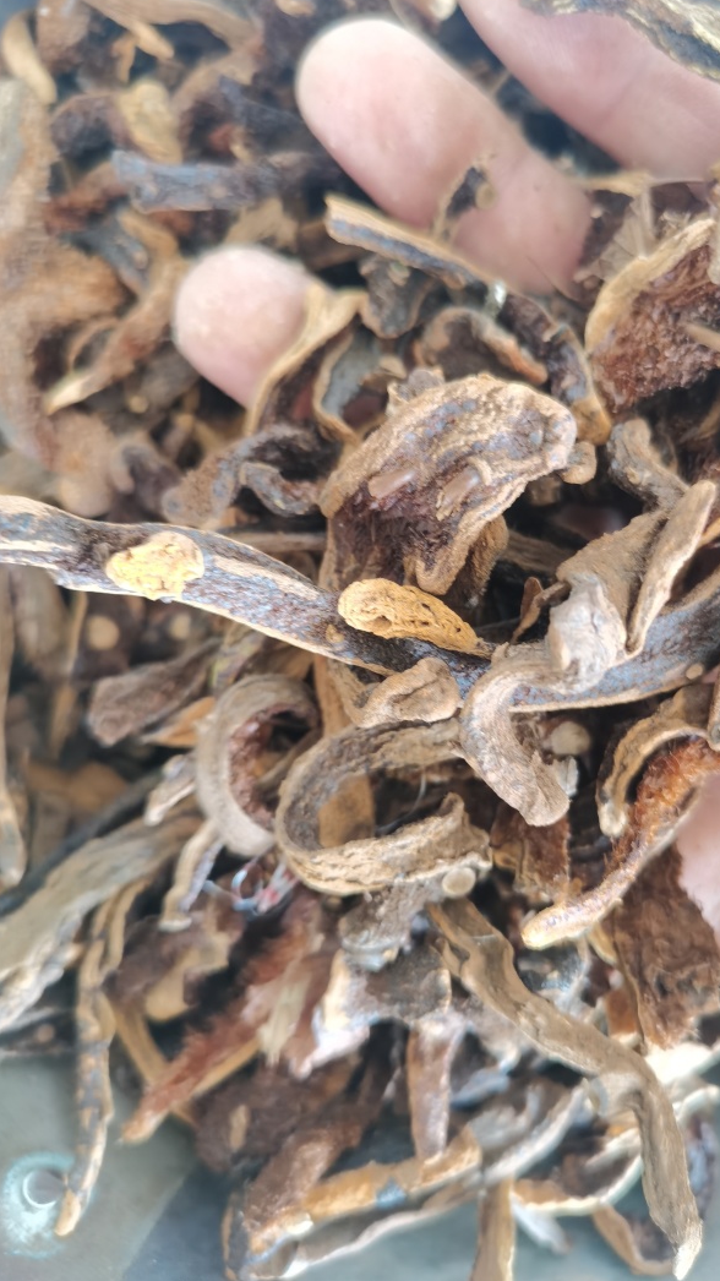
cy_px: 635
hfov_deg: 38.6
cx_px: 463
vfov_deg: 64.3
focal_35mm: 30
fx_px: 1019
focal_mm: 5.58
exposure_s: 1/50
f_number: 1.8
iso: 250
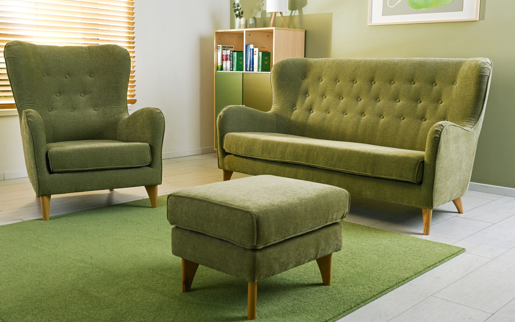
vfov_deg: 32.8
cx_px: 256
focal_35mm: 39
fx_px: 547
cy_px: 157
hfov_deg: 50.4
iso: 64
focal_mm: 38
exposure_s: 1/60
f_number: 5.6
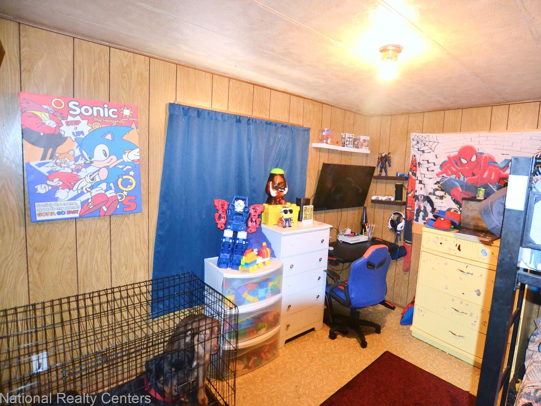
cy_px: 196
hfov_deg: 90.2
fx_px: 266
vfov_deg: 74.7
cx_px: 316
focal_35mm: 17
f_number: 3.5
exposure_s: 1/60
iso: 2800
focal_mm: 10
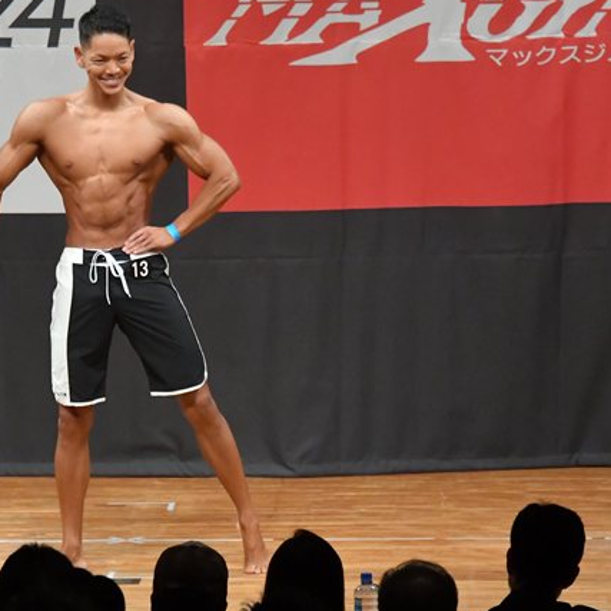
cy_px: 326
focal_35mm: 370
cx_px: 94
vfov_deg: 4.7
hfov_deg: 4.7
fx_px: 7389
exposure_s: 1/400
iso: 7200
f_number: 5.6
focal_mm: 160
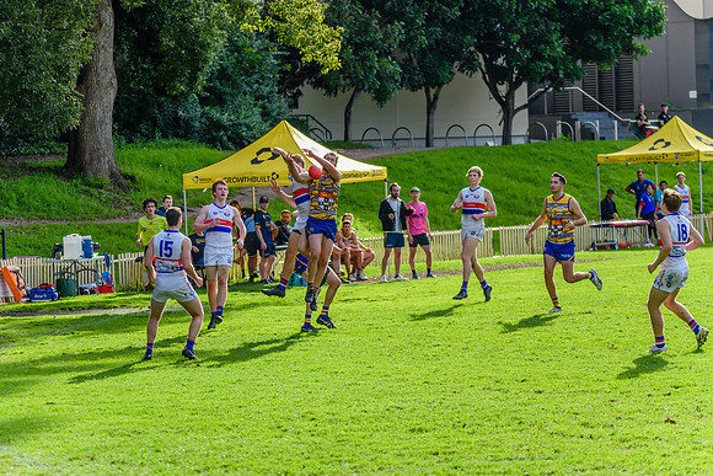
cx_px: 341
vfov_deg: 8.5
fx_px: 3188
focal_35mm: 161
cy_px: 221
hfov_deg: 12.8
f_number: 5.6
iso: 800
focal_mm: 150
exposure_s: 1/1600
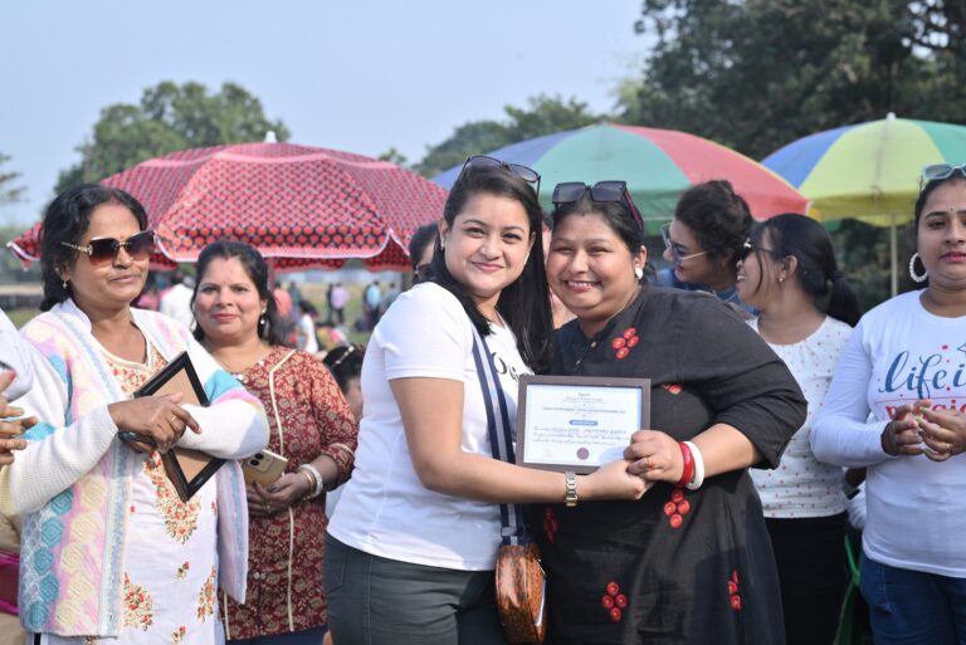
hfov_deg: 39.6
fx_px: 1342
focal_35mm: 50
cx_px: 483
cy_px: 322
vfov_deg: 27.0
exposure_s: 1/320
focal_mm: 50
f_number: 5.6
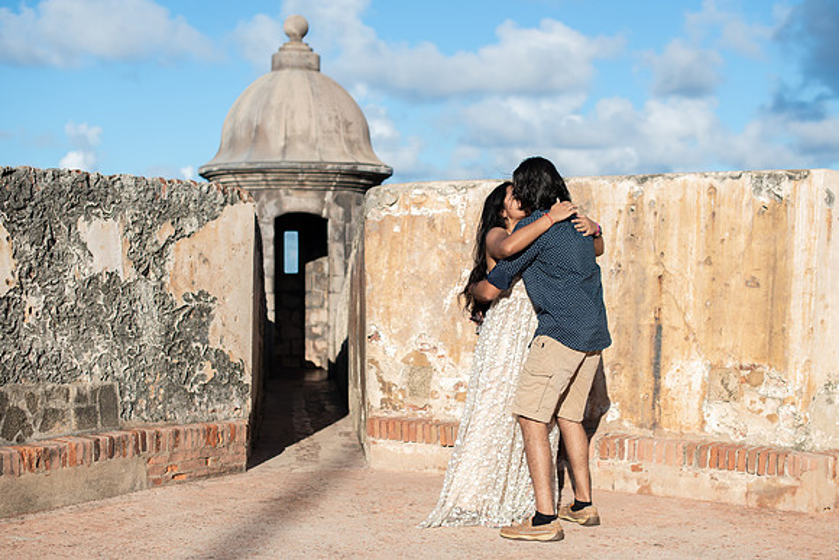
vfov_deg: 23.8
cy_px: 301
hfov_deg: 35.1
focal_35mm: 57
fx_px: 1327
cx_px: 421
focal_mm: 50
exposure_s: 1/2500
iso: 100
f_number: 2.8
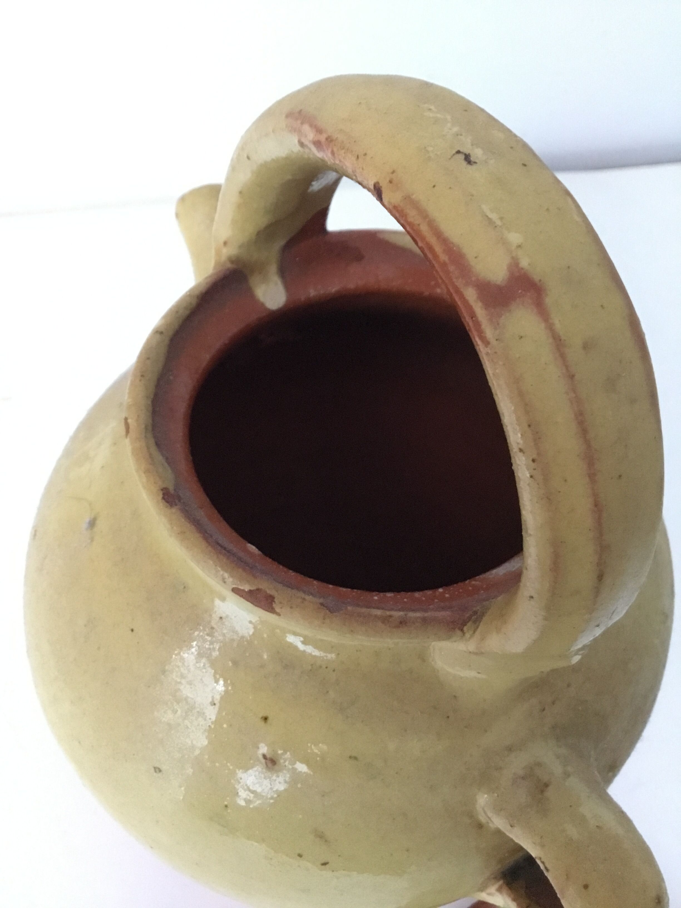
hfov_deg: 45.4
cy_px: 454
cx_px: 340
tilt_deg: -53.7
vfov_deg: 58.4
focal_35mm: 31
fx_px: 813
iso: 320
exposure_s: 1/17
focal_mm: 3.3
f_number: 2.4
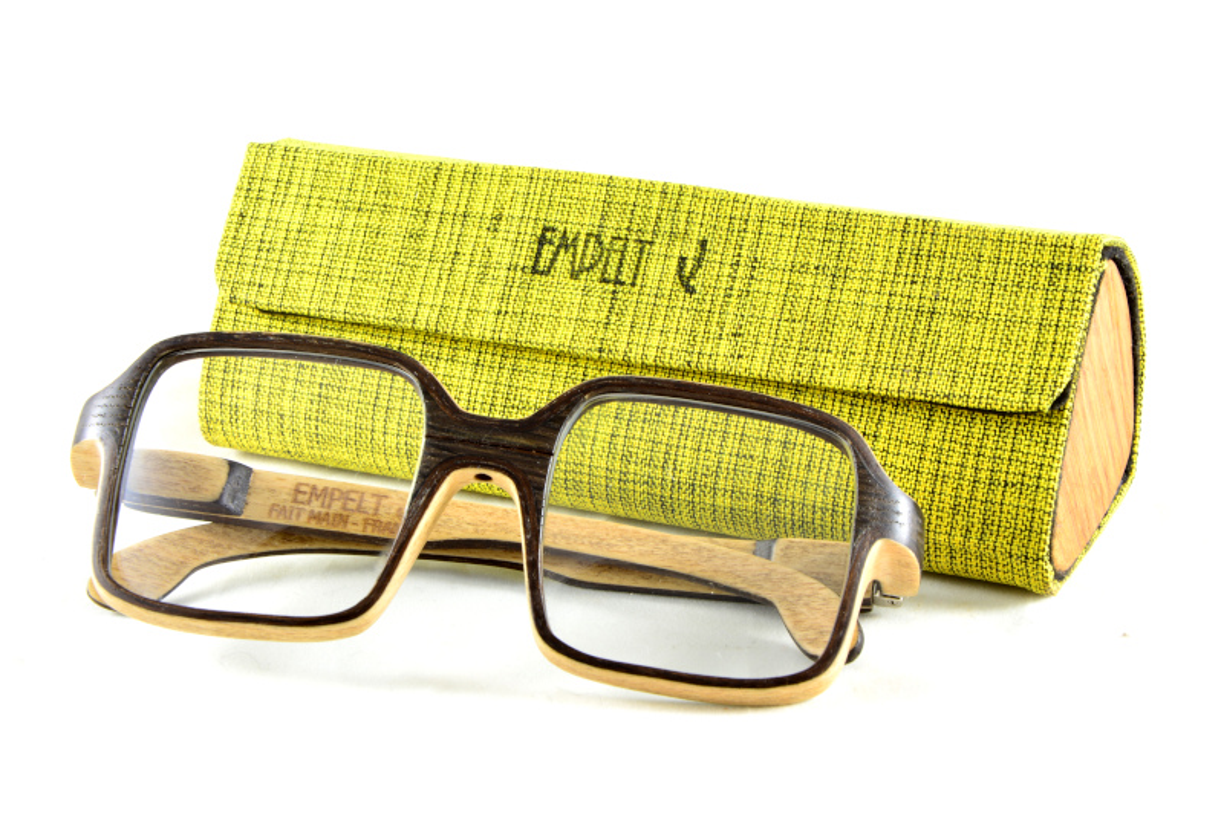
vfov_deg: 14.7
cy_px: 408
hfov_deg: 21.9
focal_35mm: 93
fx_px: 3161
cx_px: 612
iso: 100
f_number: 16
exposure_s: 1/1.3
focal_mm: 62
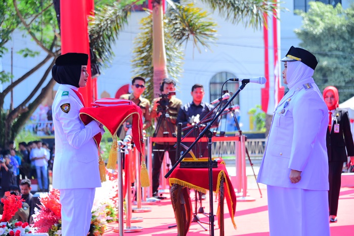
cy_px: 118
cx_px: 177
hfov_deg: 16.8
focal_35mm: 122
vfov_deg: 11.2
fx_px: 1199
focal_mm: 122
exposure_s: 1/320
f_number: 5.6
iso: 320
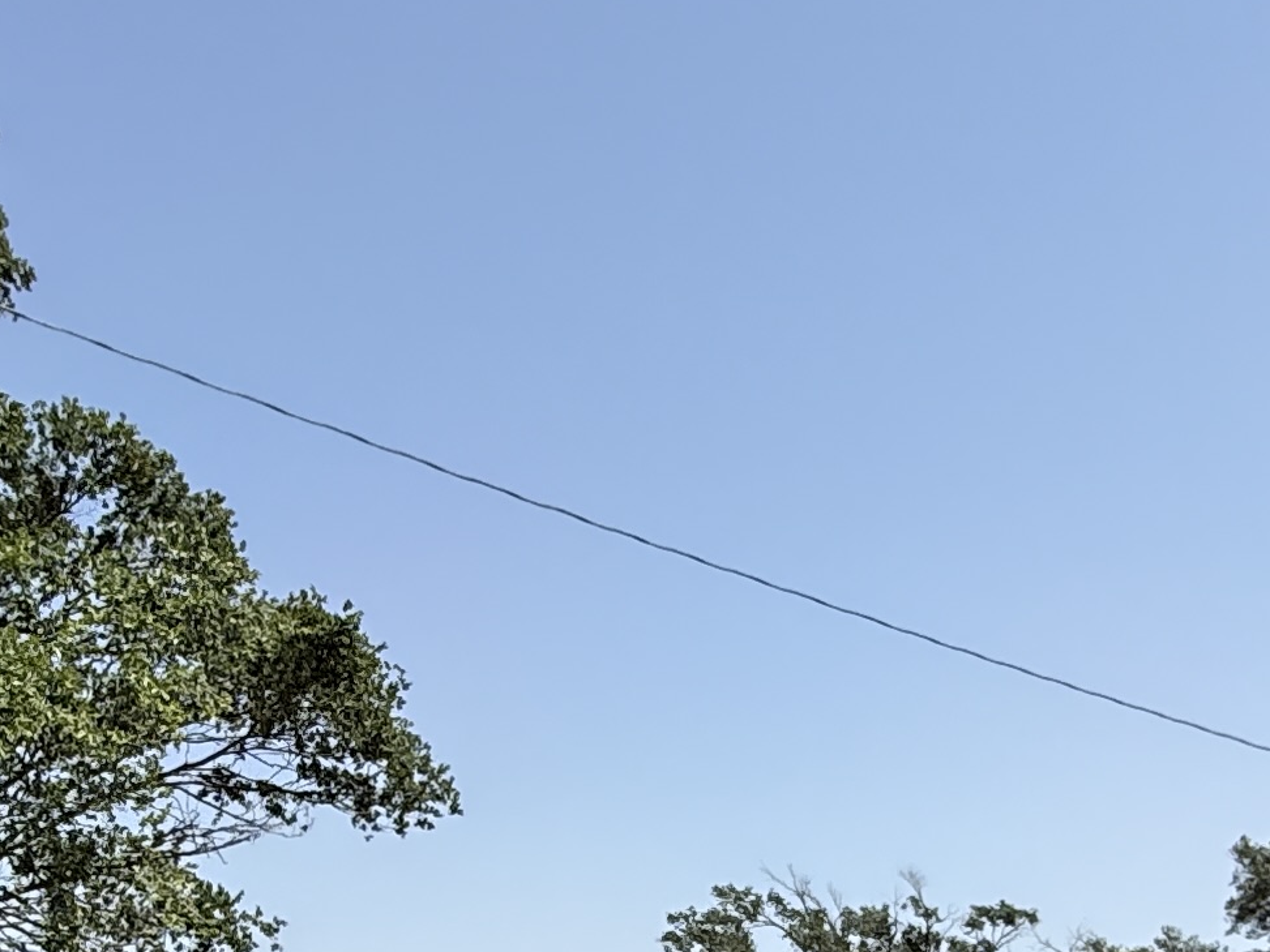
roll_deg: +0.3
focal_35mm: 58
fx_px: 2128
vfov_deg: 23.4
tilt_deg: +5.5
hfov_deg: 33.2
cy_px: 1099
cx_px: 709
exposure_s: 1/2320
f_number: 2.2
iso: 50
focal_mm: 2.22
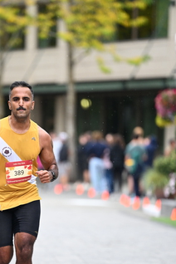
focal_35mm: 320
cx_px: 29
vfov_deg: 6.4
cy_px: 170
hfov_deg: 4.3
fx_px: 2346
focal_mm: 185
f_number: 2.8
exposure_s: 1/1250
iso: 1250
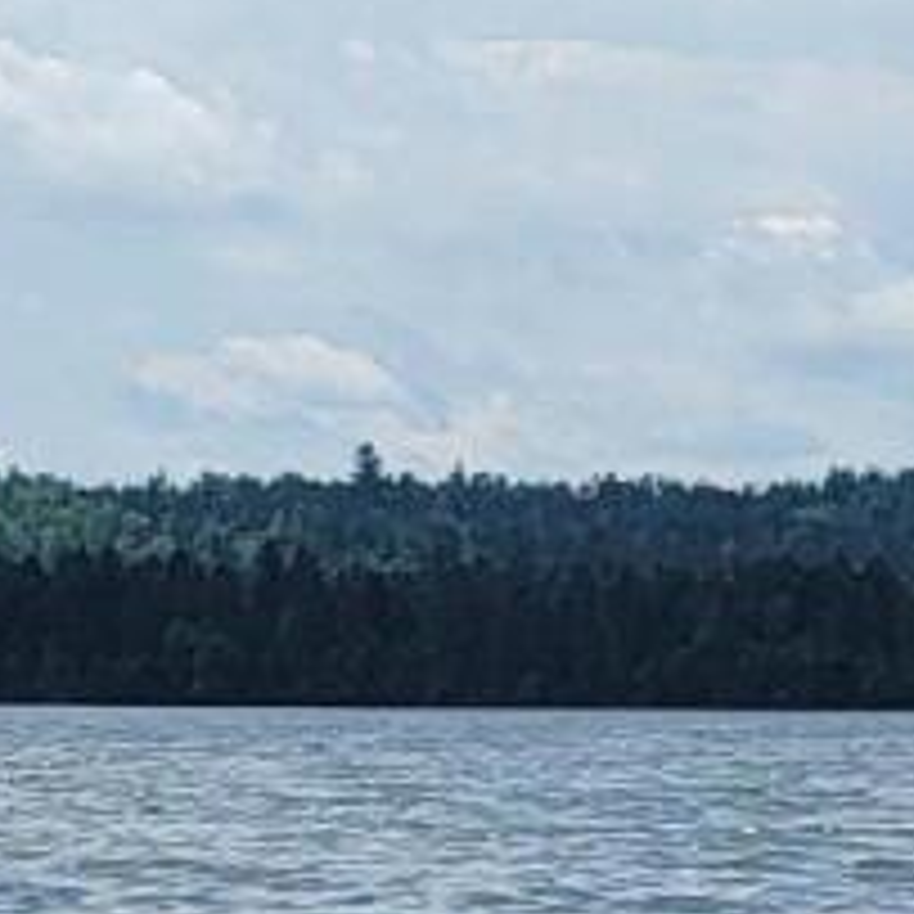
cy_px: 1229
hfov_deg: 8.4
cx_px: 581
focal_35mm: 209
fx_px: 6243
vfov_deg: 8.2
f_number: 1.8
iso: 16
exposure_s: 1/1704
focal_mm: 6.7
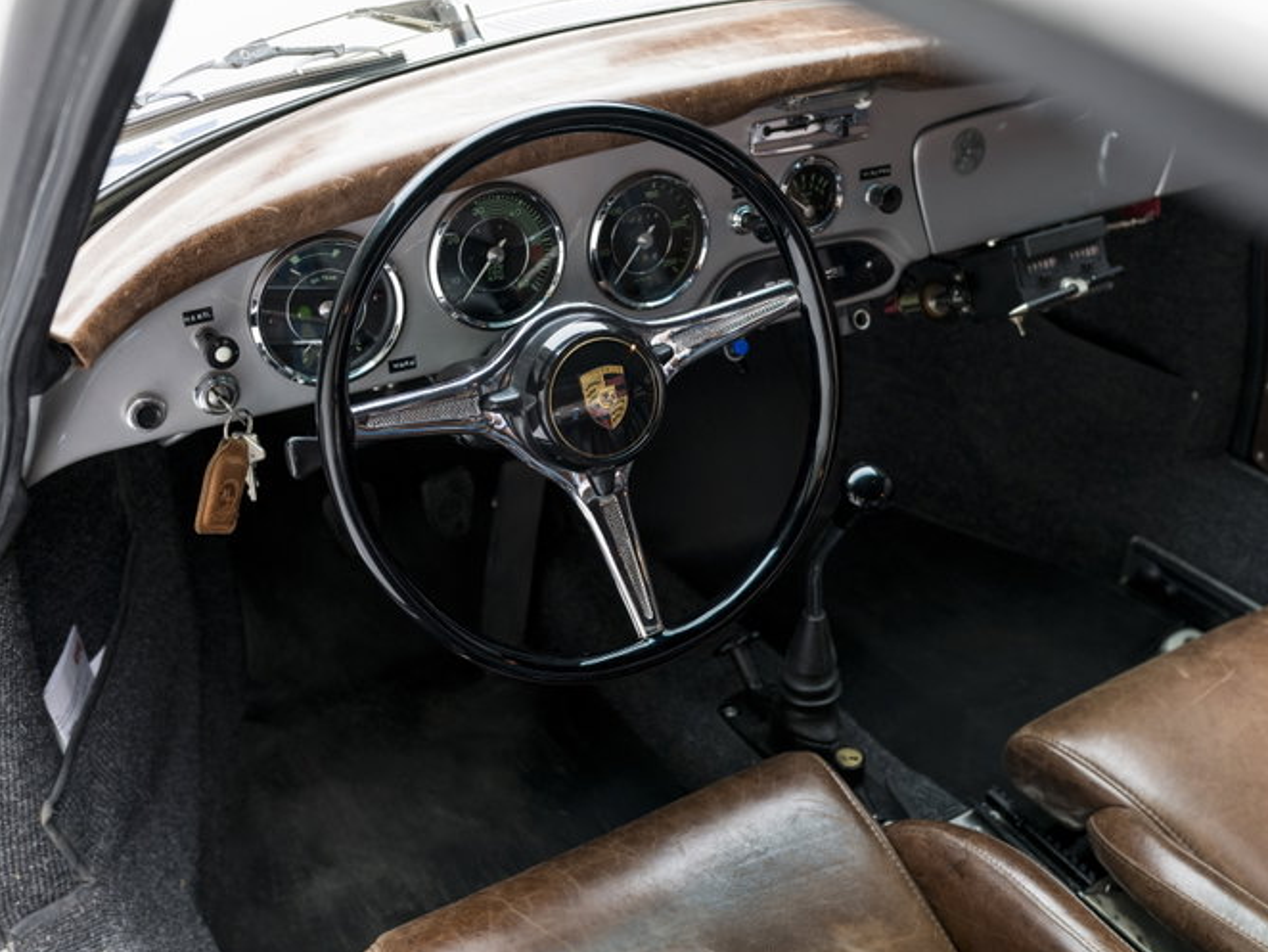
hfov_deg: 47.8
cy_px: 481
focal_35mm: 39
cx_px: 700
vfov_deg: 36.8
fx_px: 1429
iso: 800
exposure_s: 1/25
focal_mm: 35
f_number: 4
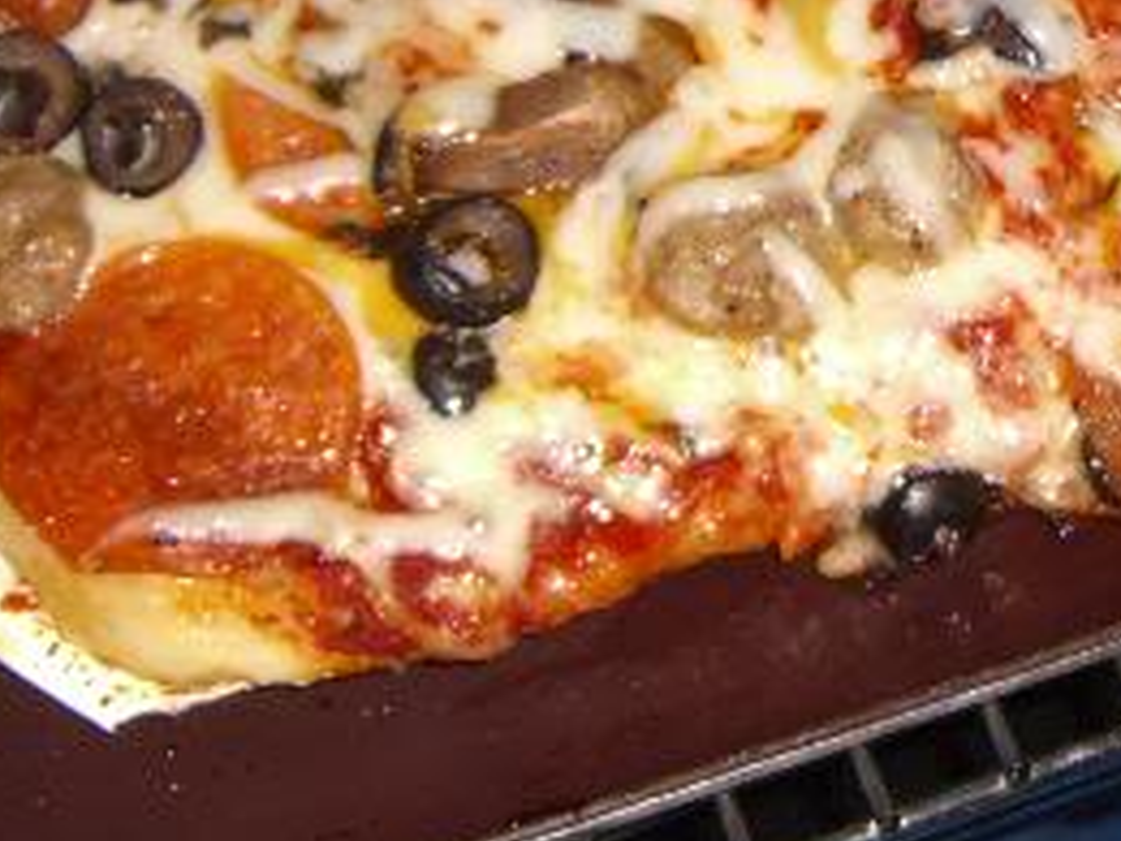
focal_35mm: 117
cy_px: -95
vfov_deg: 12.4
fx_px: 3789
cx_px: 1212
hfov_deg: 16.4
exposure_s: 1/60
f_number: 2.8
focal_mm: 7.9
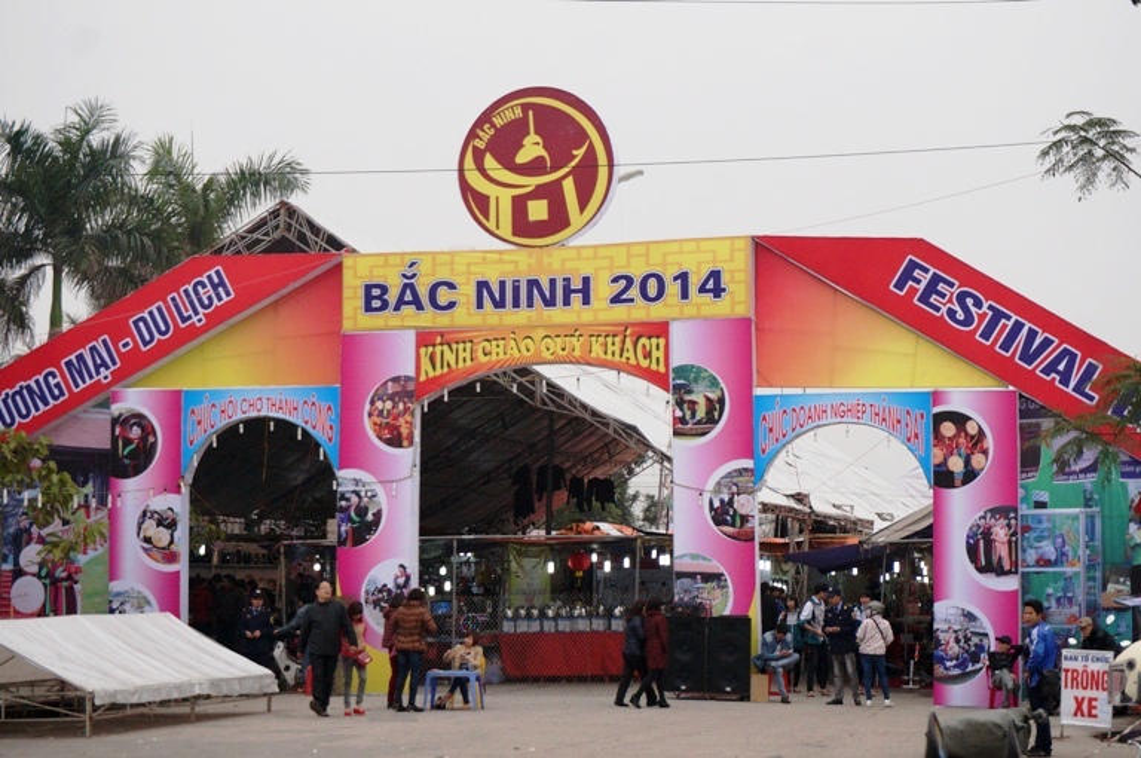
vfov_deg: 18.1
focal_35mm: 75
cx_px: 570
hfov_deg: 27.0
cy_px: 379
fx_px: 2374
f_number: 5.6
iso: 1600
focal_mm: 50
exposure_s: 1/2000
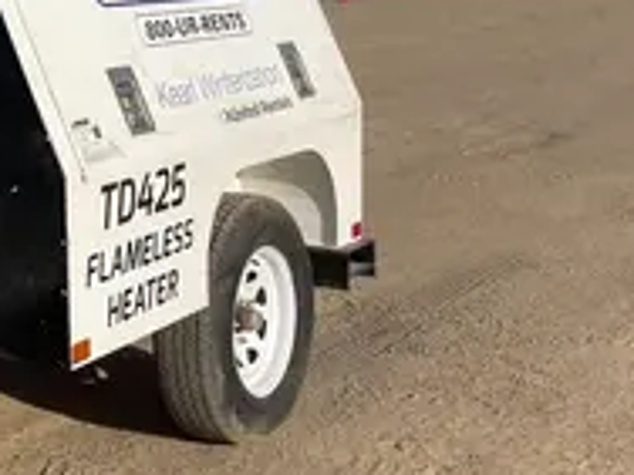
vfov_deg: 19.2
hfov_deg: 23.6
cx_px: -115
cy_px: 86
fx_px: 1392
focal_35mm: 76
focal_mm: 4.2
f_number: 1.6
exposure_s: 1/8403
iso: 50
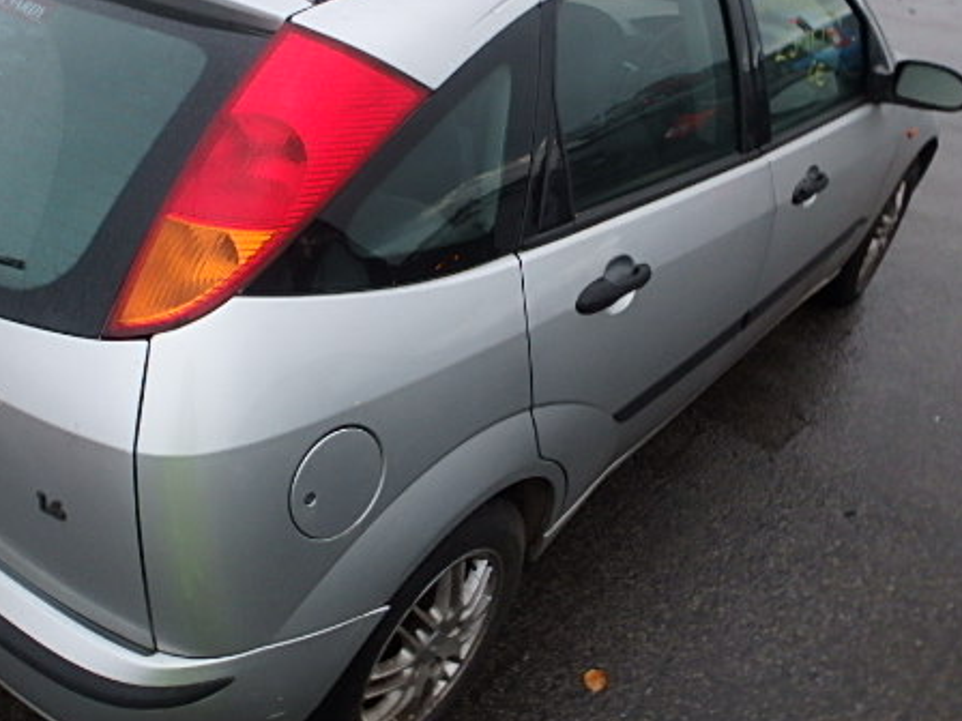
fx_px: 834
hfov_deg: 58.3
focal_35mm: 30
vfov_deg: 46.8
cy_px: 350
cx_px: 301
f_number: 3.5
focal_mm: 3.7
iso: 250
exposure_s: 1/30
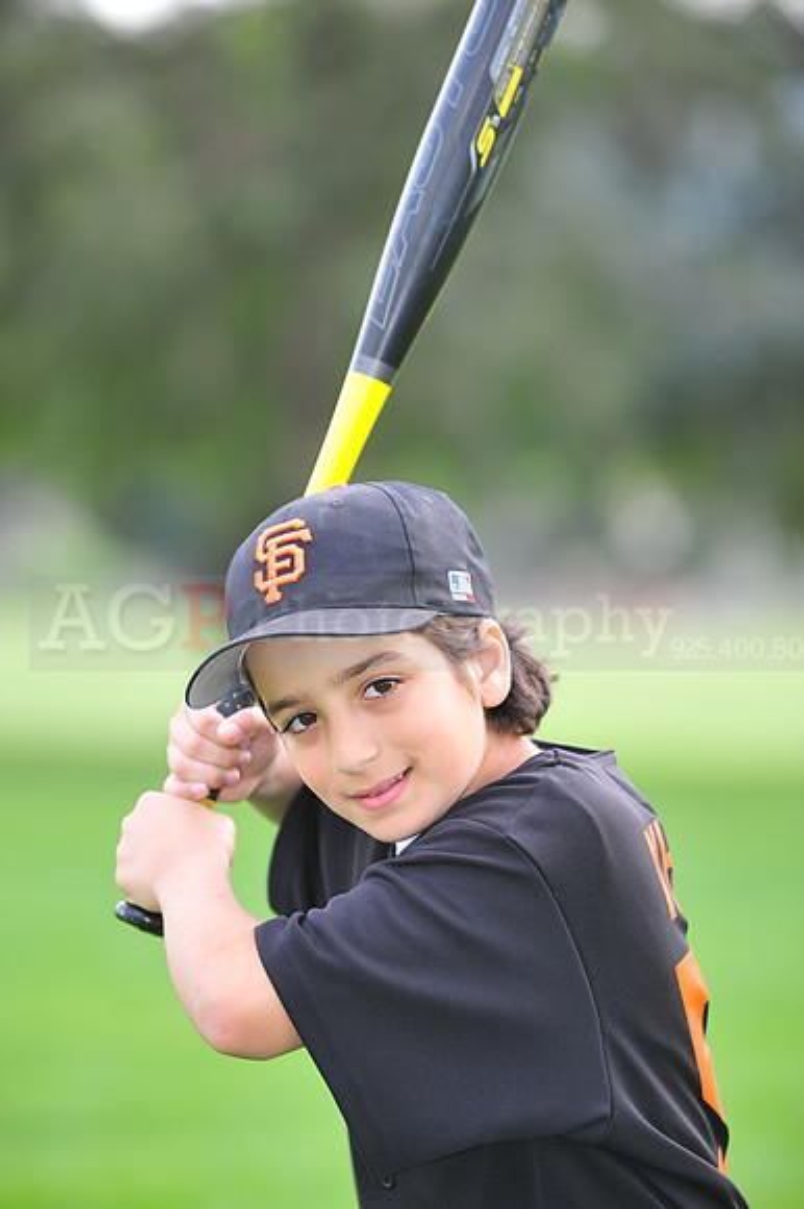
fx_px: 6707
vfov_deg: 10.3
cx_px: 402
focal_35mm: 200
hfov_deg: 6.9
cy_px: 604
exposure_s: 1/160
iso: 200
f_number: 4.5
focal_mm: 200
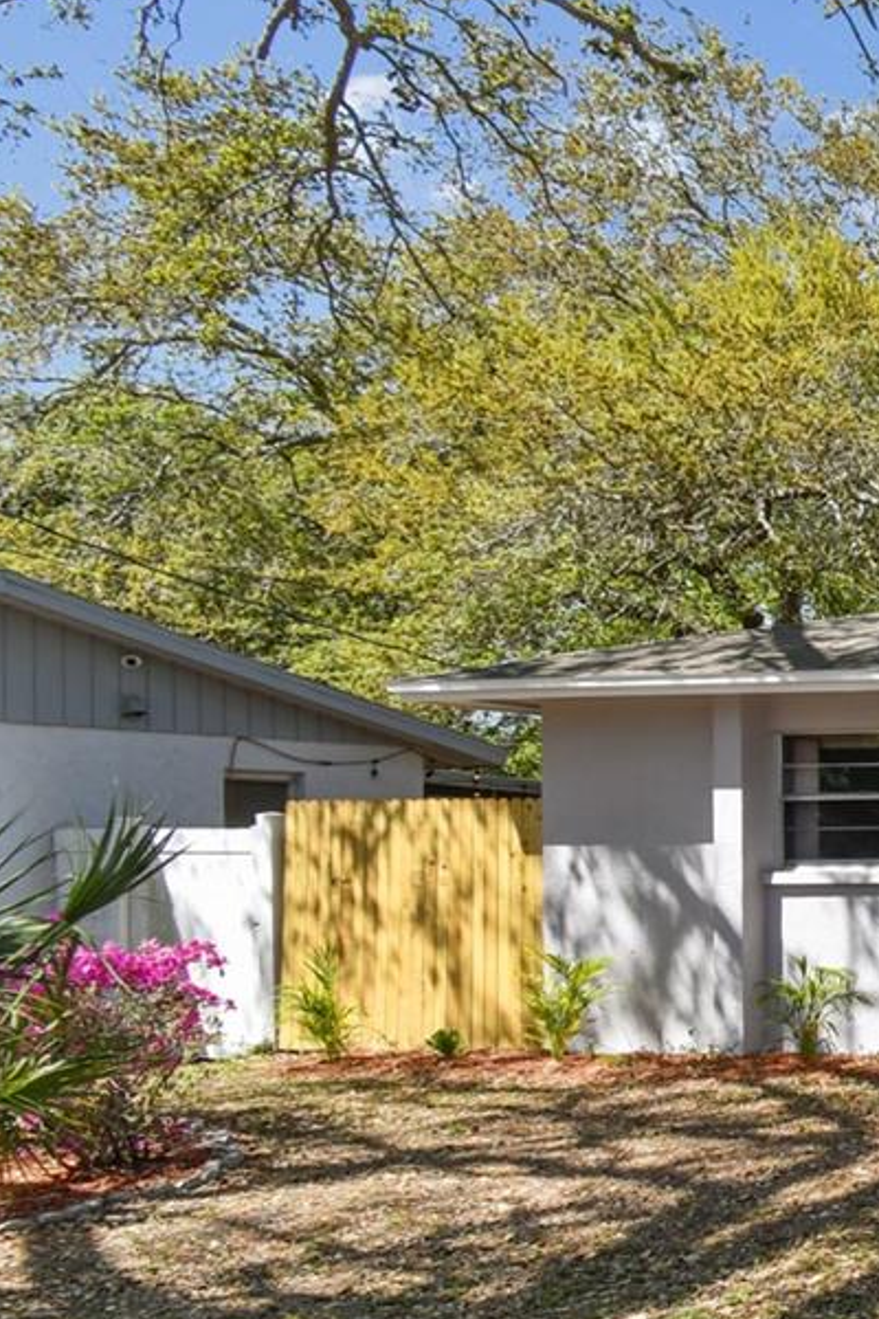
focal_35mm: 40
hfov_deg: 19.9
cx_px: 1703
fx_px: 1465
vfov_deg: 47.8
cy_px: 862
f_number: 7.1
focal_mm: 10
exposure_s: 1/250
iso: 100
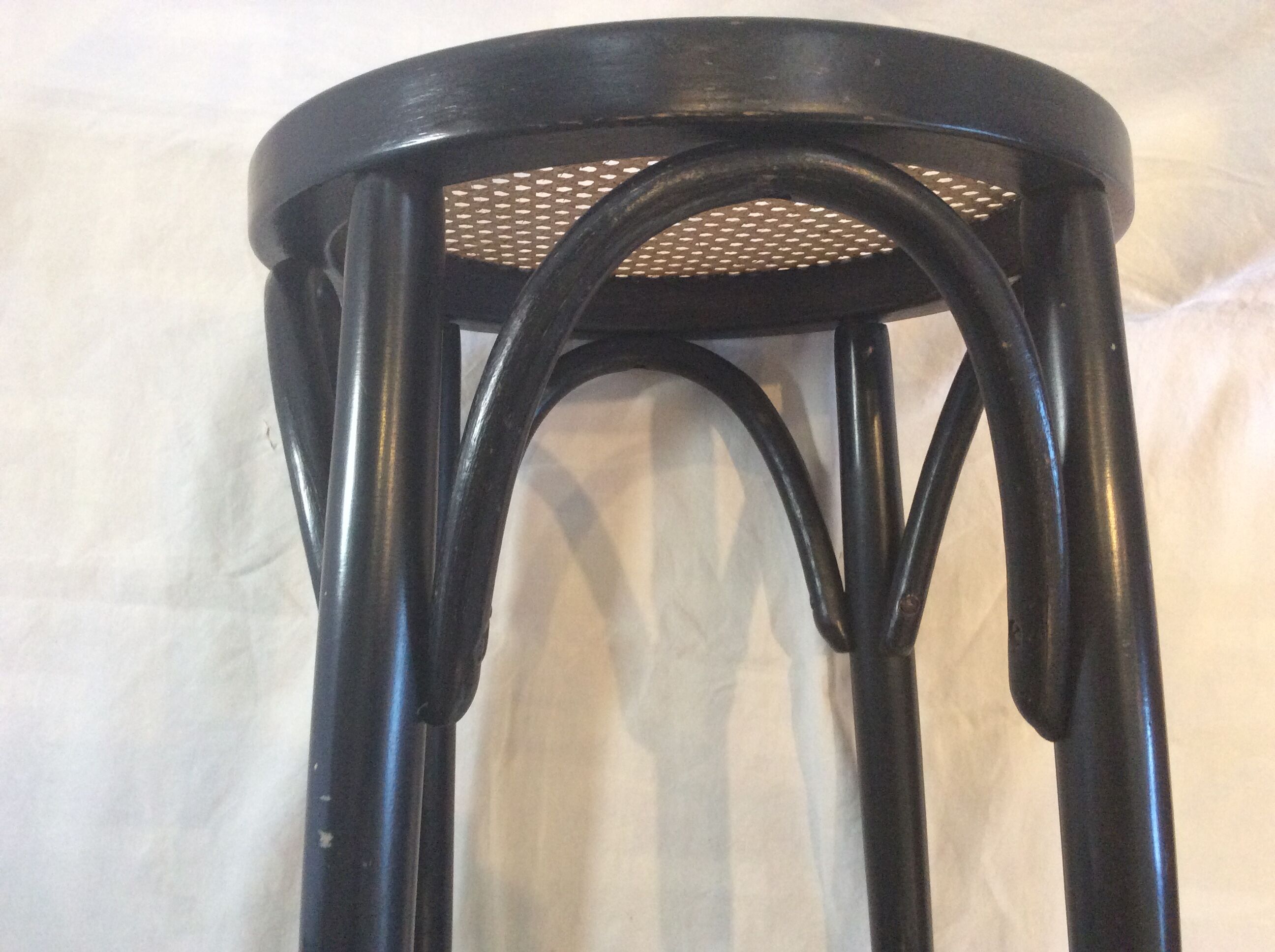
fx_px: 1177
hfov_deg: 56.9
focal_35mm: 32
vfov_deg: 44.1
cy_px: 476
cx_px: 638
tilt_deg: -86.6
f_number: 2.4
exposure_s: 1/25
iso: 200
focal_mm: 3.3
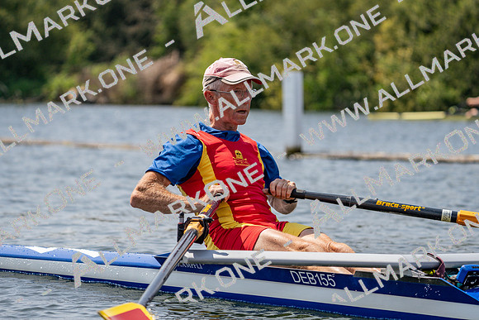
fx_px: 2662
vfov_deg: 6.9
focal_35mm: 200
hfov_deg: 10.3
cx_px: 240
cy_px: 160
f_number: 5.6
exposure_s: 1/1600
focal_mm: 200
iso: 160
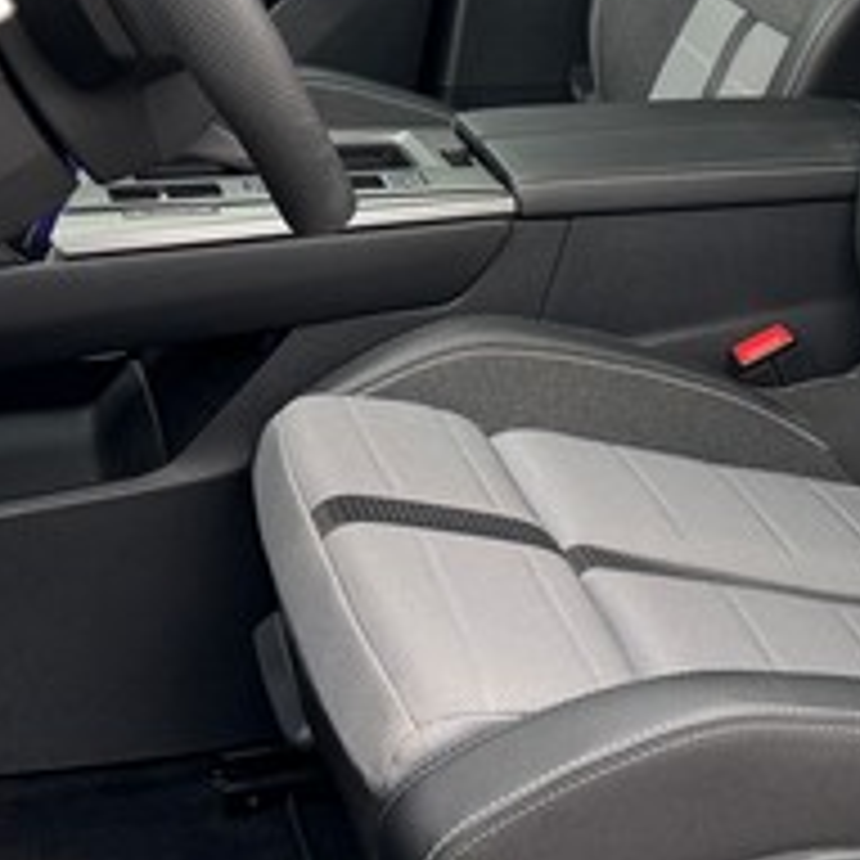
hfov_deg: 24.0
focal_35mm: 71
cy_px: 144
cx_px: 666
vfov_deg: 23.9
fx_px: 1996
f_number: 1.78
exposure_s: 1/121
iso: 200
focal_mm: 6.76
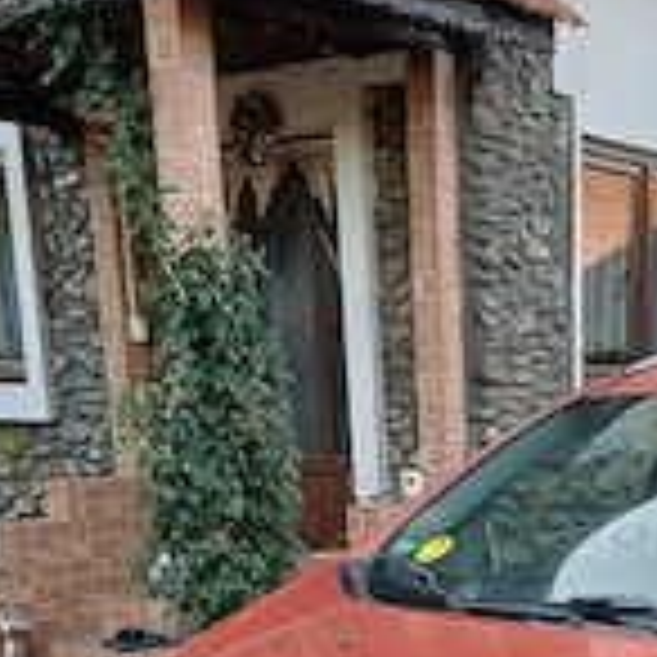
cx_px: 652
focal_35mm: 63
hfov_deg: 25.9
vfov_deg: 24.1
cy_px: 846
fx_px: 1353
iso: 25
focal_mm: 3.98
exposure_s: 1/50
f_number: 1.8
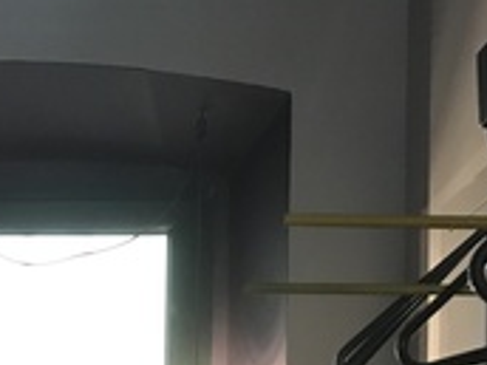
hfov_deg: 21.0
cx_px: 25
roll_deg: -0.3
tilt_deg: +0.3
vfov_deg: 14.9
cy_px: 566
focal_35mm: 91
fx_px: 1280
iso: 100
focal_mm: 3.99
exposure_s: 1/14
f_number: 1.8
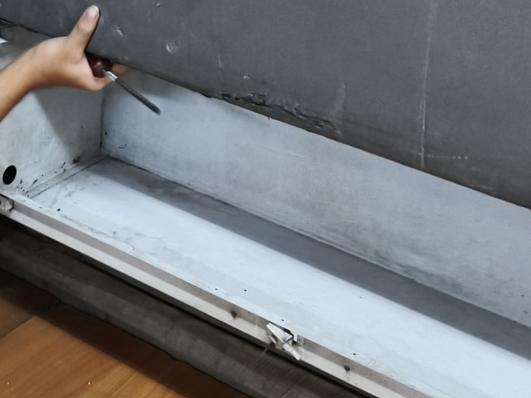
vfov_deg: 17.8
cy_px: -3
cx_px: 24
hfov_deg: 23.3
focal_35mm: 81
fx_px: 1242
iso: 3200
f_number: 1.5
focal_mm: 4.95
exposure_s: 1/75.9
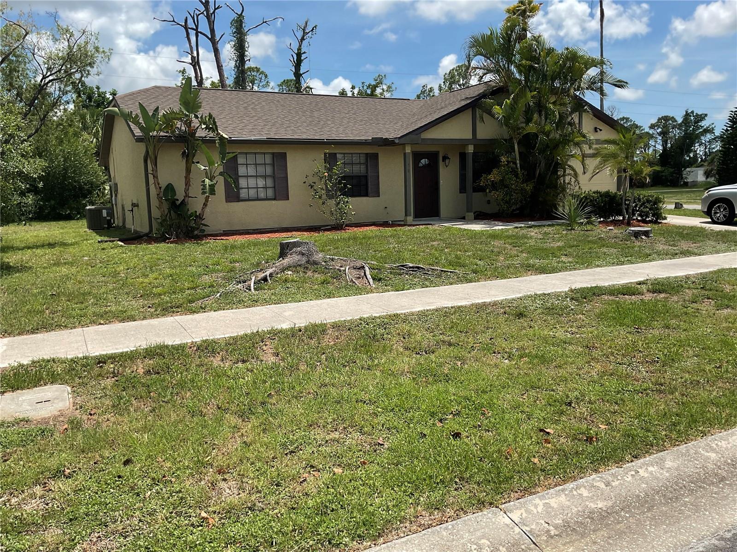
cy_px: 276
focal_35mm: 29
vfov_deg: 48.2
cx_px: 368
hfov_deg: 61.7
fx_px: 617
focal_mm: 3
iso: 16
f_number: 1.8
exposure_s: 1/2227
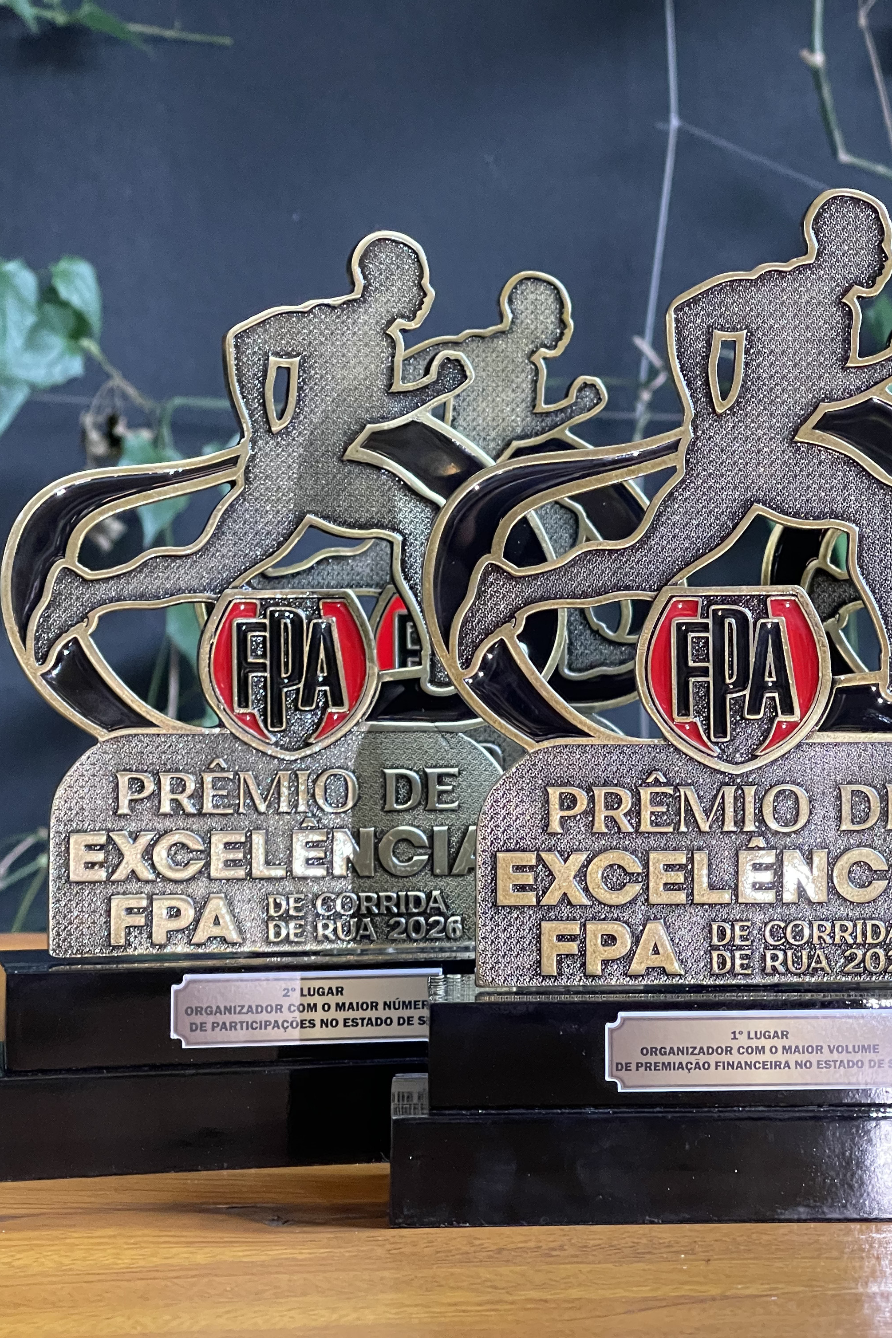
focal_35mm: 89
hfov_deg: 15.3
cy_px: 670
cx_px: 630
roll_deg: -0.7
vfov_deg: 22.9
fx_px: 3308
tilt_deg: -1.8
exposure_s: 1/60
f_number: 2.2
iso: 500
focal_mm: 7.5
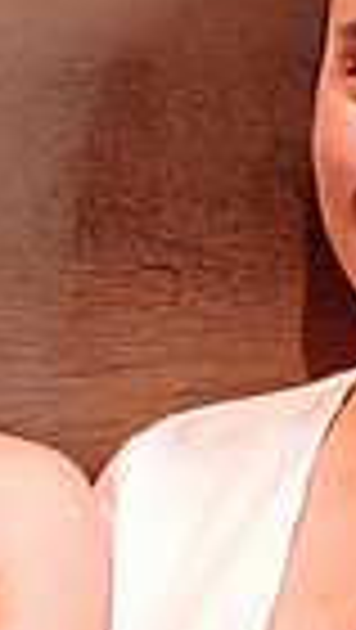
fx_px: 5156
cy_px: 460
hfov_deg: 4.0
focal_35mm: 308
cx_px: 290
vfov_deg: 7.0
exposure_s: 1/30
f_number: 2.8
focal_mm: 60
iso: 800
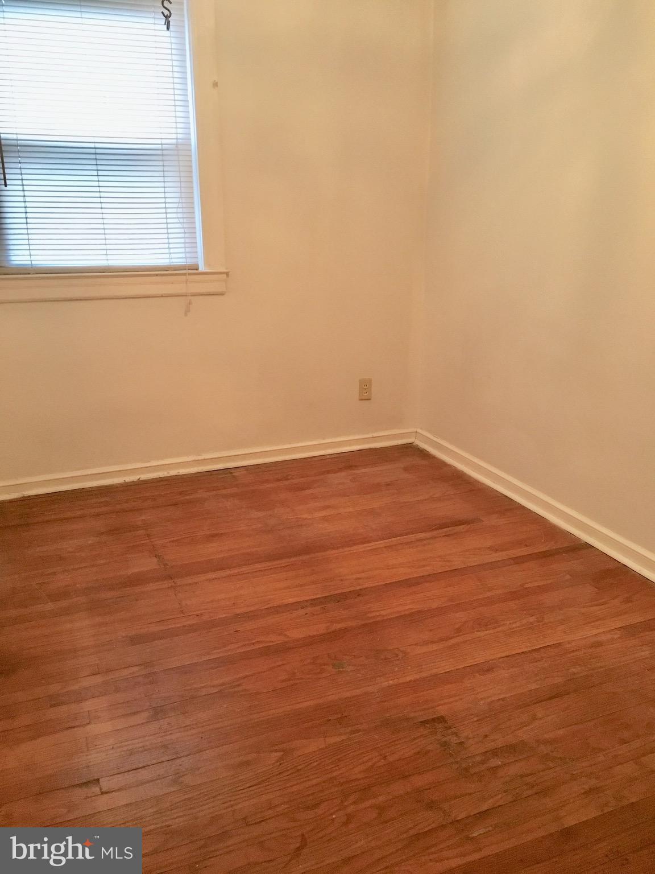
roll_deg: +1.0
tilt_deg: -17.0
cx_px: 328
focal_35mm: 29
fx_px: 732
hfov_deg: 48.2
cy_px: 437
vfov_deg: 61.7
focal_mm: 4.15
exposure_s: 1/30
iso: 200
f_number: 2.2
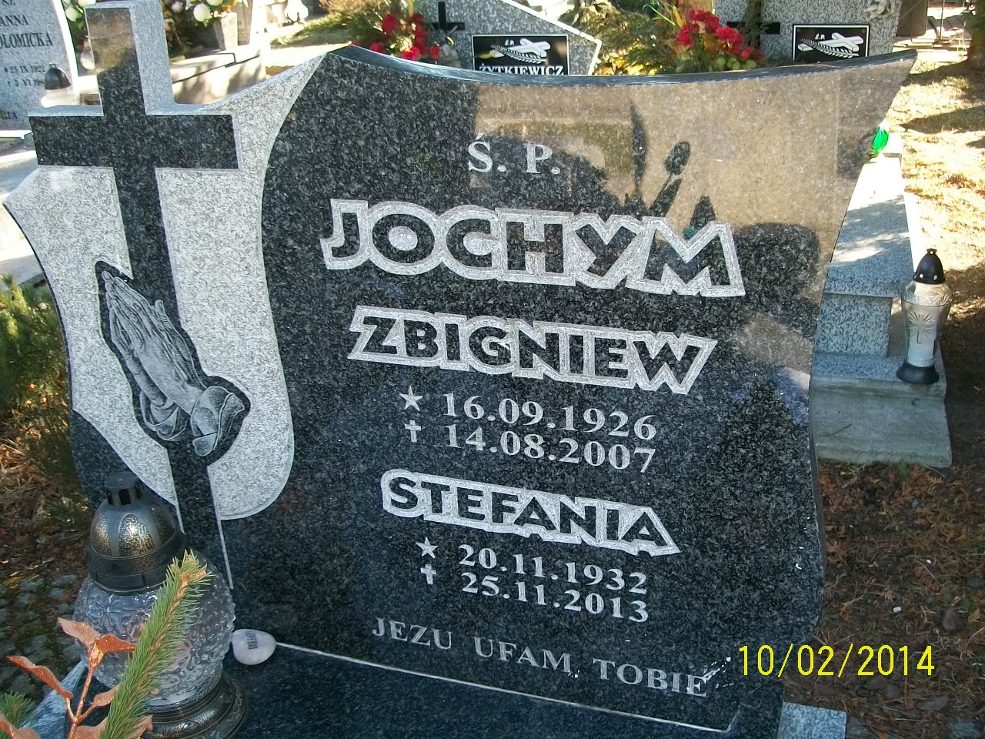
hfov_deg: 51.4
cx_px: 492
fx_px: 1024
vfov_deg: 39.7
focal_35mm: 36
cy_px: 370
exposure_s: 1/100
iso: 80
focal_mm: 6
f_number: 2.7
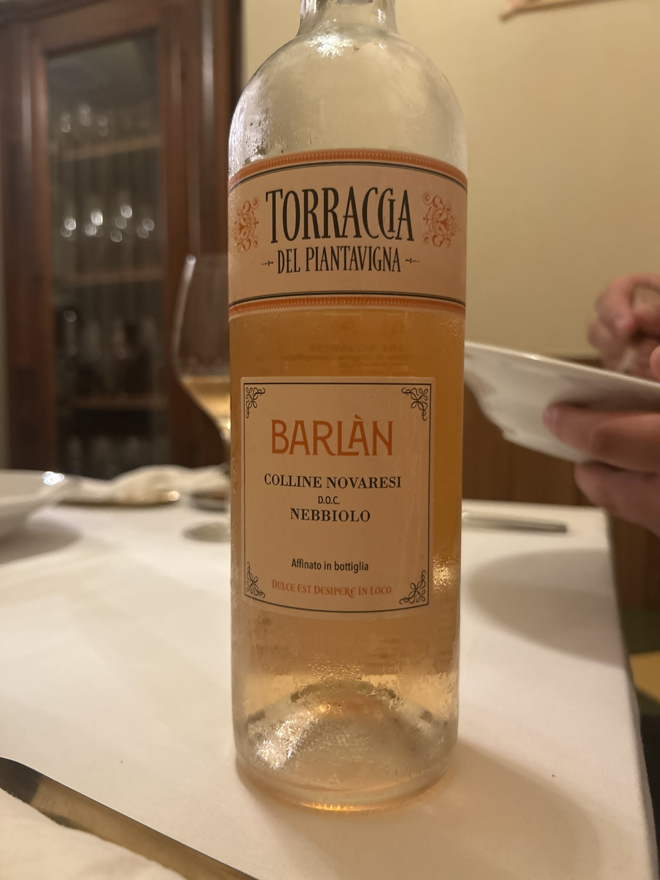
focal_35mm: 26
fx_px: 661
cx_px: 330
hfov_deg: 53.1
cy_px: 440
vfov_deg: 67.3
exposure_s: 1/50
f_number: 1.5
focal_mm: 5.7
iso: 400
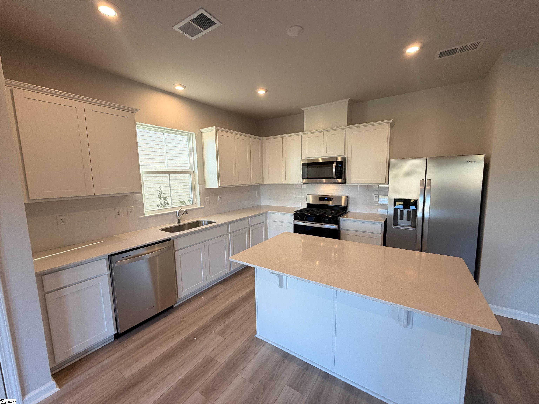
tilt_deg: -7.4
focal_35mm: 14
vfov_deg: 85.7
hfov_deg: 102.1
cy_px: 202
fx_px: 218
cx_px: 270
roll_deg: +1.2
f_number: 2.2
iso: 100
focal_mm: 2.22
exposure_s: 1/120
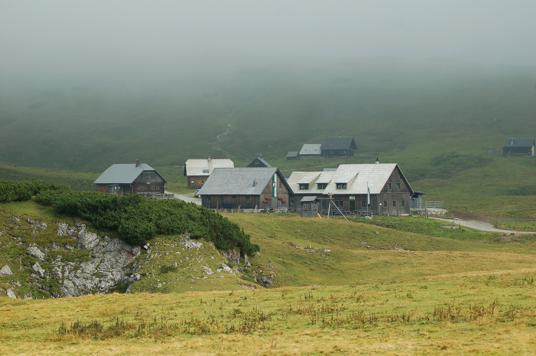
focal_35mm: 135
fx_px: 2008
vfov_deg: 10.1
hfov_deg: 15.2
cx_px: 268
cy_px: 178
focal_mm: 90
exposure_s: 1/500
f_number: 5.6
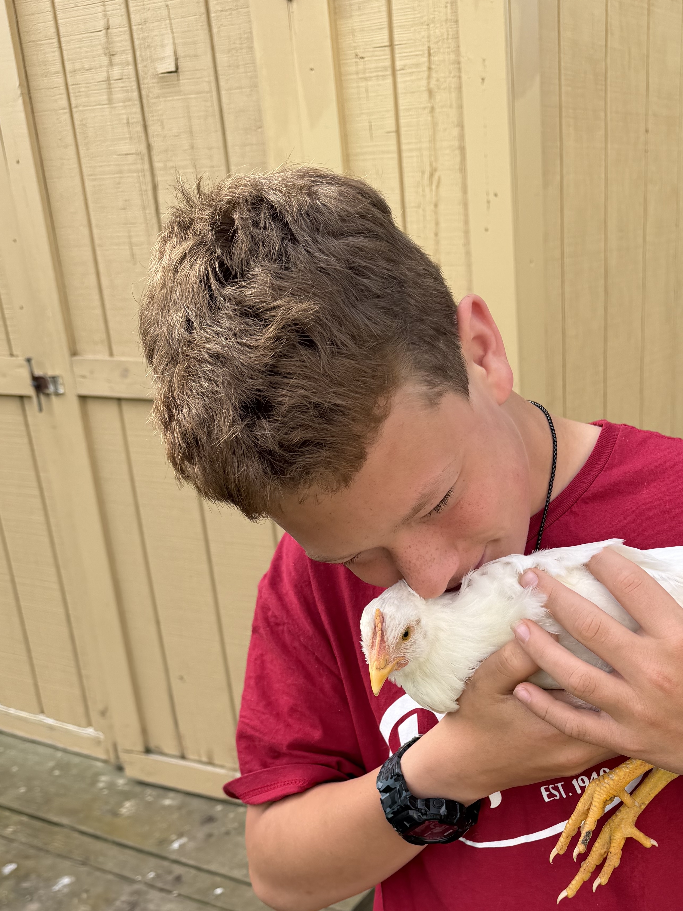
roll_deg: +1.1
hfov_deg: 35.0
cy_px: 714
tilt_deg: -25.6
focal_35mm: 40
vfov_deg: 44.8
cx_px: 532
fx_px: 1052
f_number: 1.78
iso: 80
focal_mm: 6.76
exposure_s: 1/1192
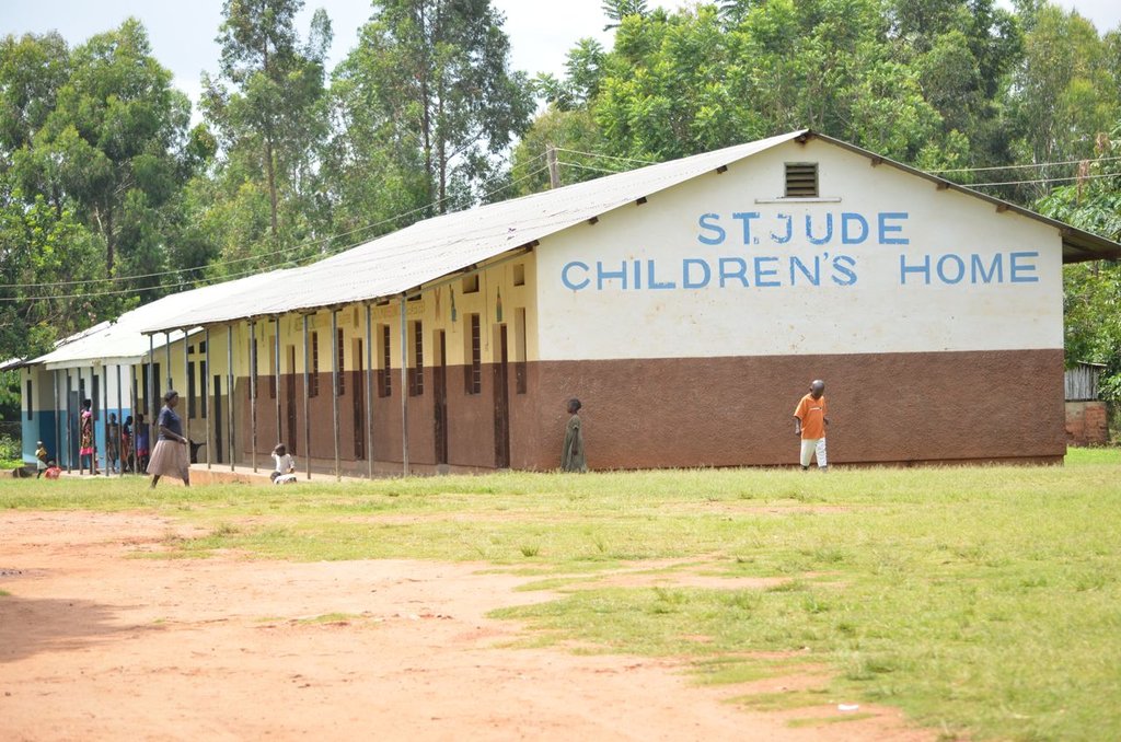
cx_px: 560
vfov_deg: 10.7
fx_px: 3962
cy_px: 371
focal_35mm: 128
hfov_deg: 16.1
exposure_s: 1/320
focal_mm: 85
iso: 100
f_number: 4.5
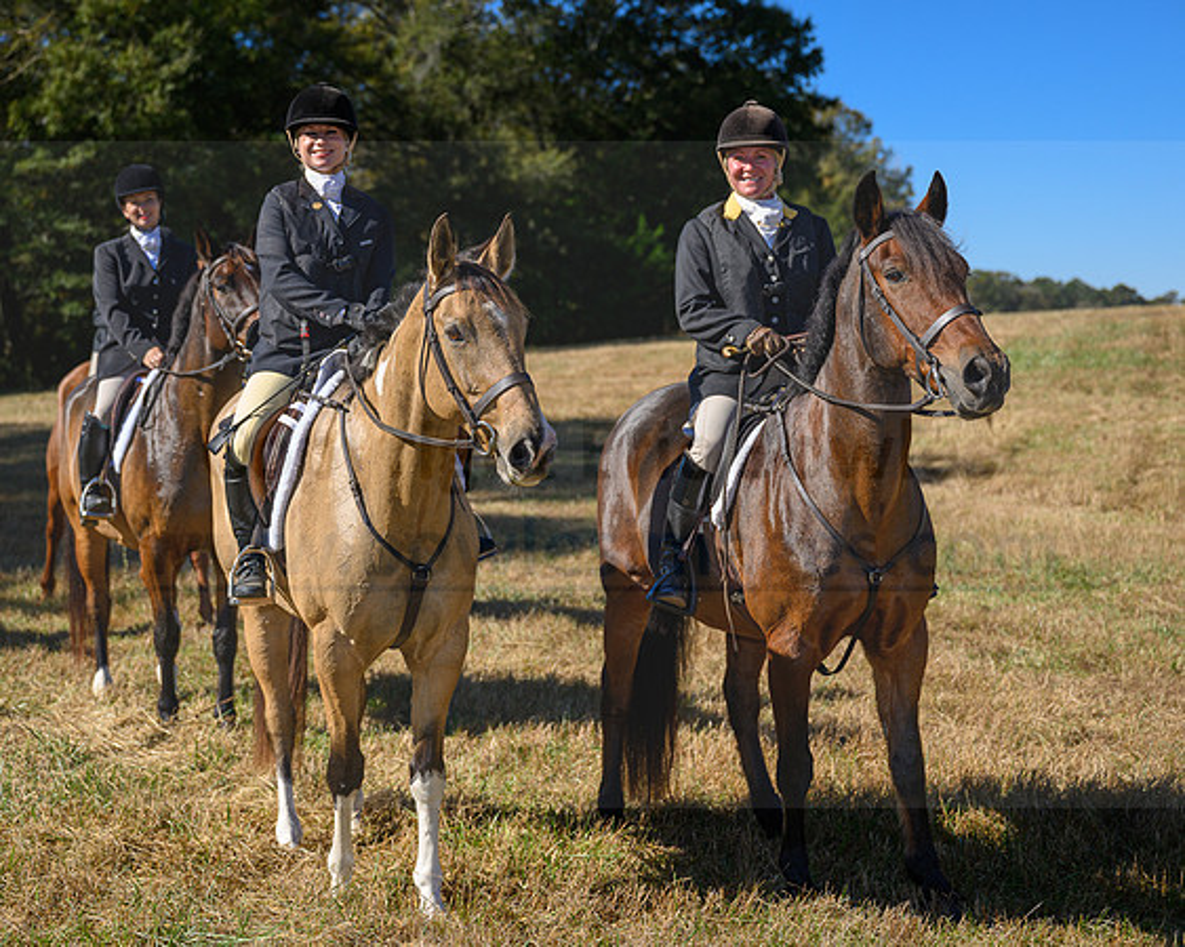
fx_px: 2312
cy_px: 495
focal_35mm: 66
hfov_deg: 28.7
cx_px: 546
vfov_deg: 23.1
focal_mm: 56
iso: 64
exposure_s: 1/640
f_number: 3.5
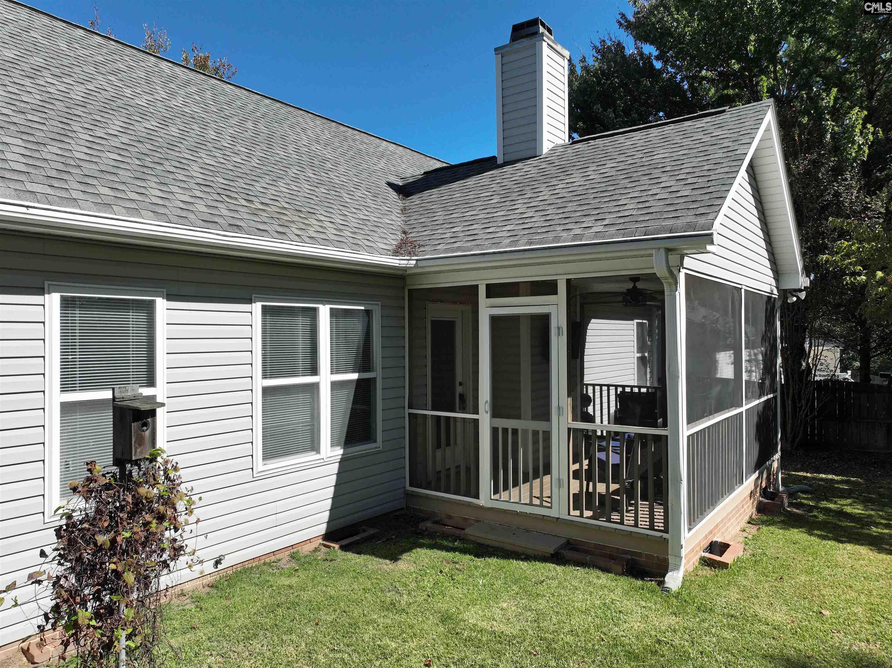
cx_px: 446
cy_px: 334
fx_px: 618
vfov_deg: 56.8
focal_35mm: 24
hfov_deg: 71.6
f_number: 2.8
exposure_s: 1/2500
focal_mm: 12.29
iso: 150
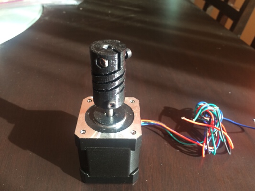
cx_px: 128
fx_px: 214
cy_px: 96
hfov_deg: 61.6
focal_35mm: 29
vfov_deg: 48.2
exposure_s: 1/30
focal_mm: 4.15
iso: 80
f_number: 2.2
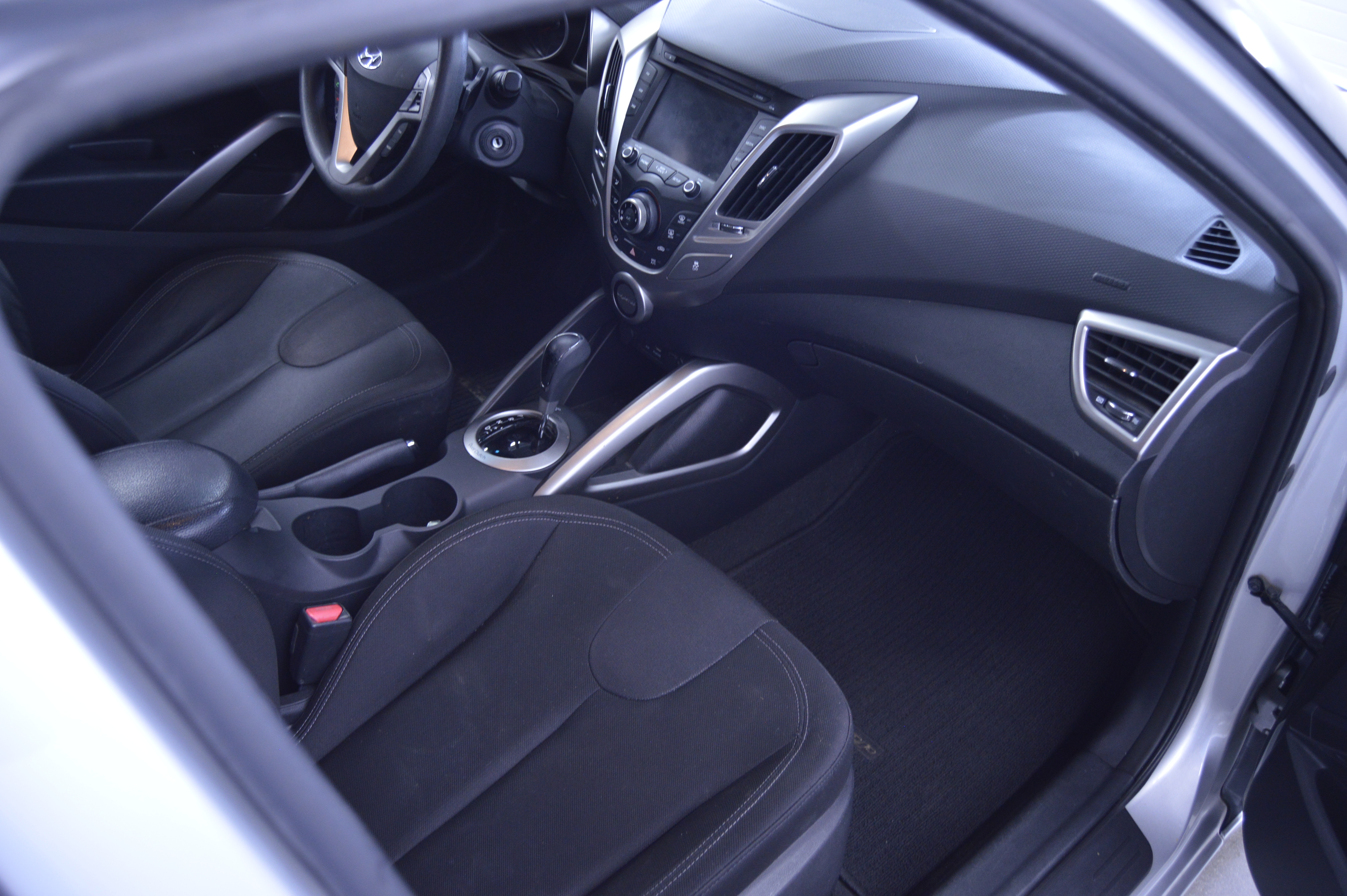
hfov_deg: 67.4
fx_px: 1009
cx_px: 674
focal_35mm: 27
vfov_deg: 47.8
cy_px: 448
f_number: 3.5
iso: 800
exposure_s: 1/25
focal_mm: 18
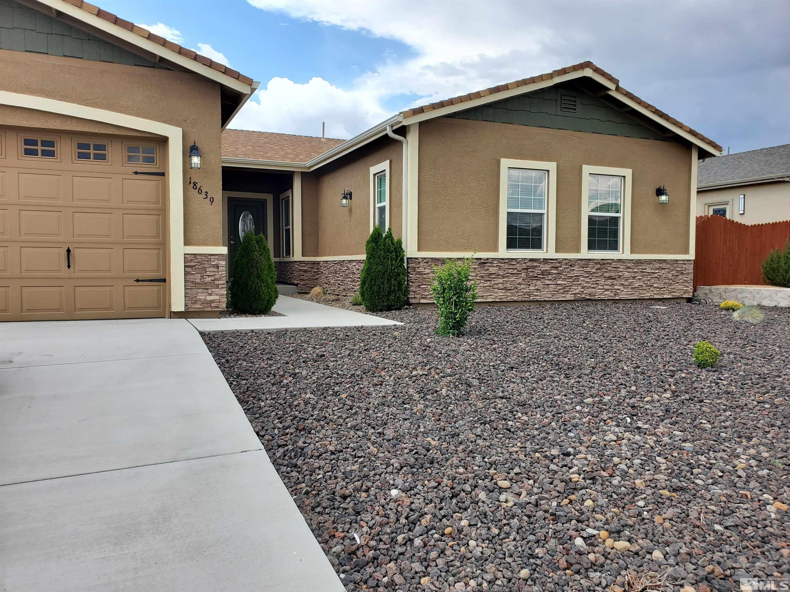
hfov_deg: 67.3
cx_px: 395
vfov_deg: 53.1
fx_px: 593
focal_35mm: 26
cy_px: 296
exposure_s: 1/665
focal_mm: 4.3
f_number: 2.4
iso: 50
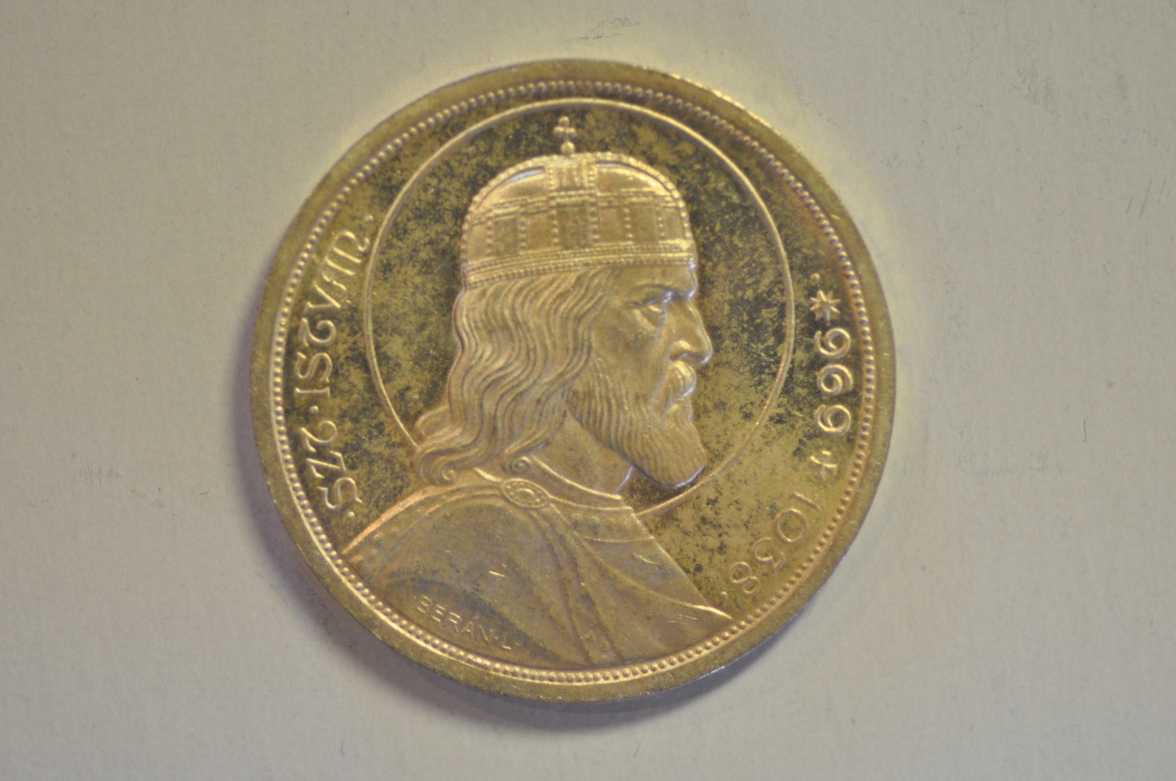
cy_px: 390
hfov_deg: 22.6
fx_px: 2936
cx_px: 588
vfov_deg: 15.2
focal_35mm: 90
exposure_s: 1/250
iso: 560
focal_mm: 60
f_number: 4
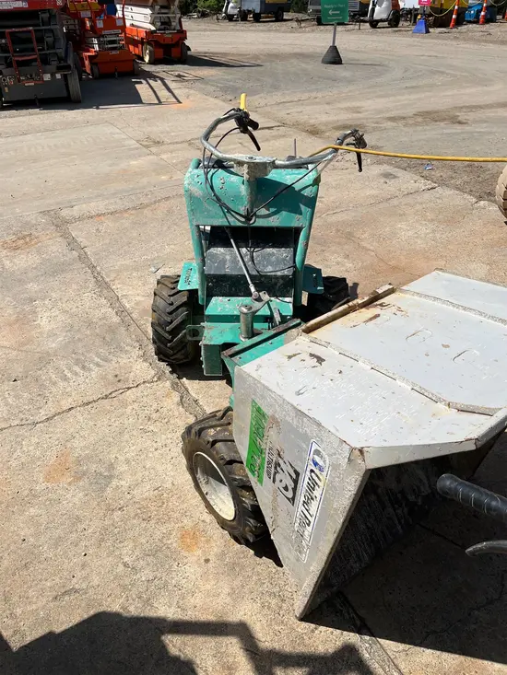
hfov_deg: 53.1
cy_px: 338
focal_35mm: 26
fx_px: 508
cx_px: 254
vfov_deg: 67.3
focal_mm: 5.1
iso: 50
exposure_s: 1/4854
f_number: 1.6
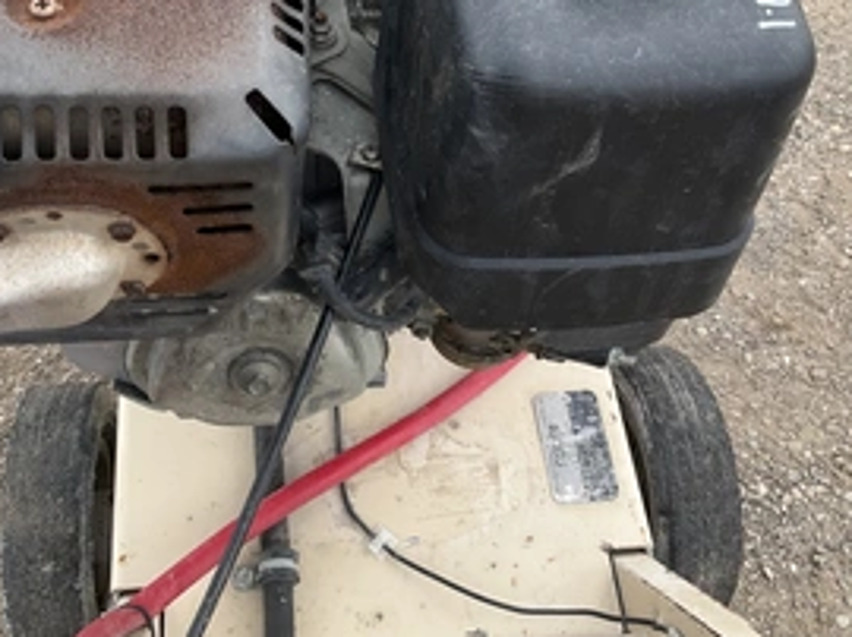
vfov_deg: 33.1
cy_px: 189
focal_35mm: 43
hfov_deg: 43.8
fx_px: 1057
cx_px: 369
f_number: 1.8
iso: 25
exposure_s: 1/412
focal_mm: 3
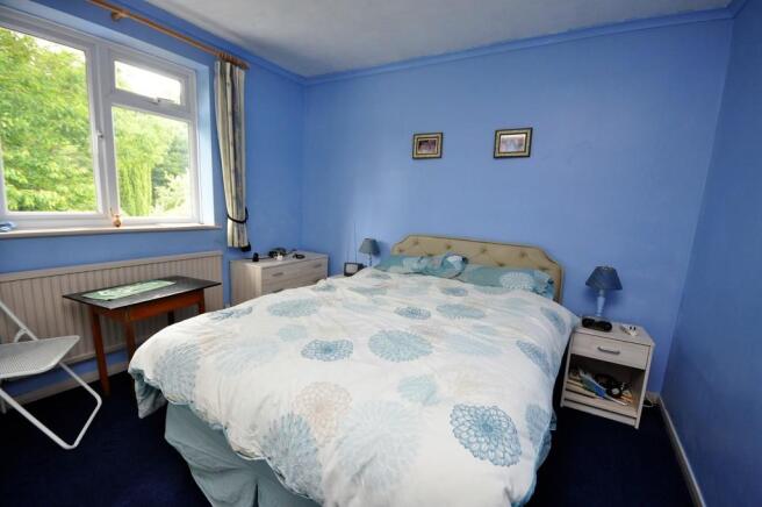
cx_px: 381
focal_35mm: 15
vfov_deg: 77.2
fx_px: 317
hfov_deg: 100.4
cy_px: 254
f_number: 4
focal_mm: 10
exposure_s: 1/60
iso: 800
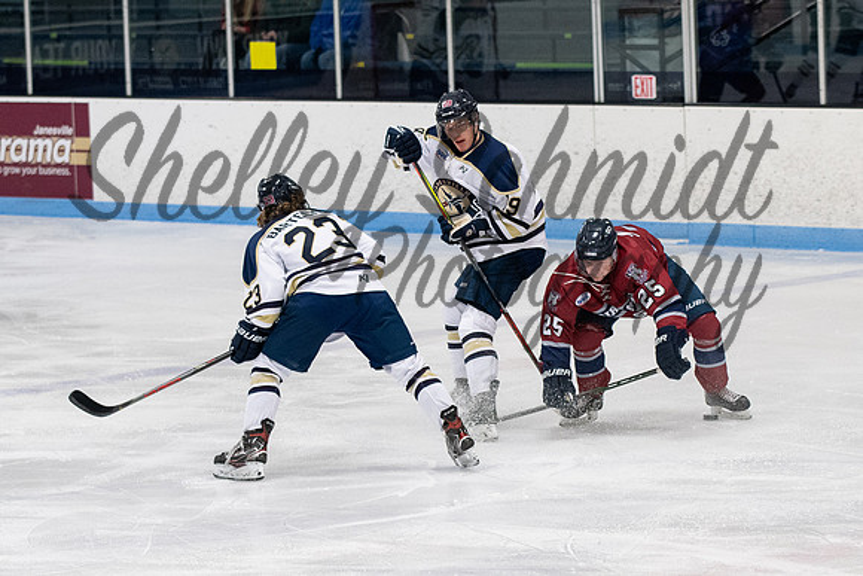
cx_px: 534
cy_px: 319
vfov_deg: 7.1
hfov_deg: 10.6
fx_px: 4644
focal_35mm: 194
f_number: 3.2
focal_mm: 90
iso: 2000
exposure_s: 1/800
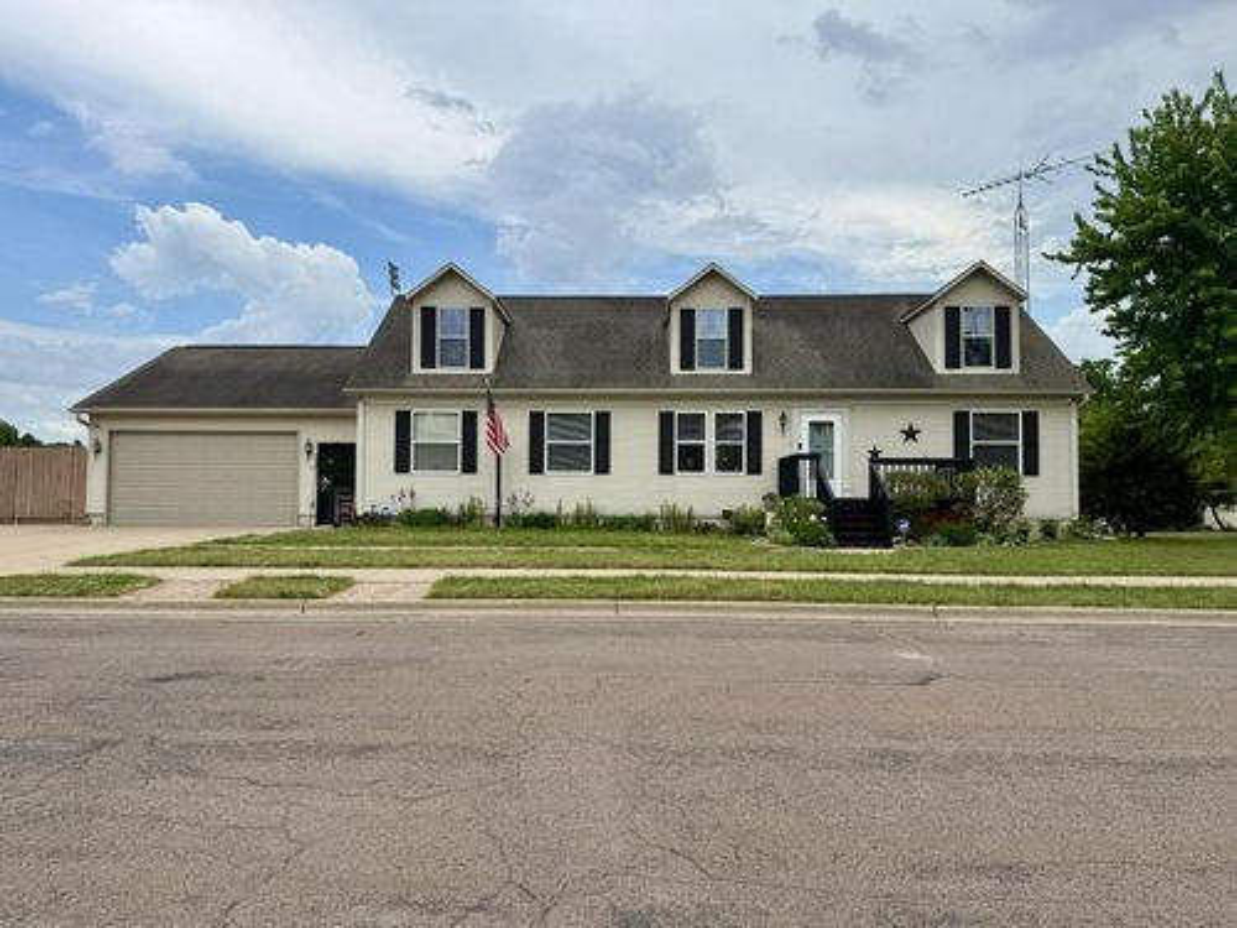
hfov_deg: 71.6
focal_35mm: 24
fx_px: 858
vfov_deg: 56.8
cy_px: 464
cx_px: 618
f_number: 1.78
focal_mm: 6.76
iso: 80
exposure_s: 1/3584
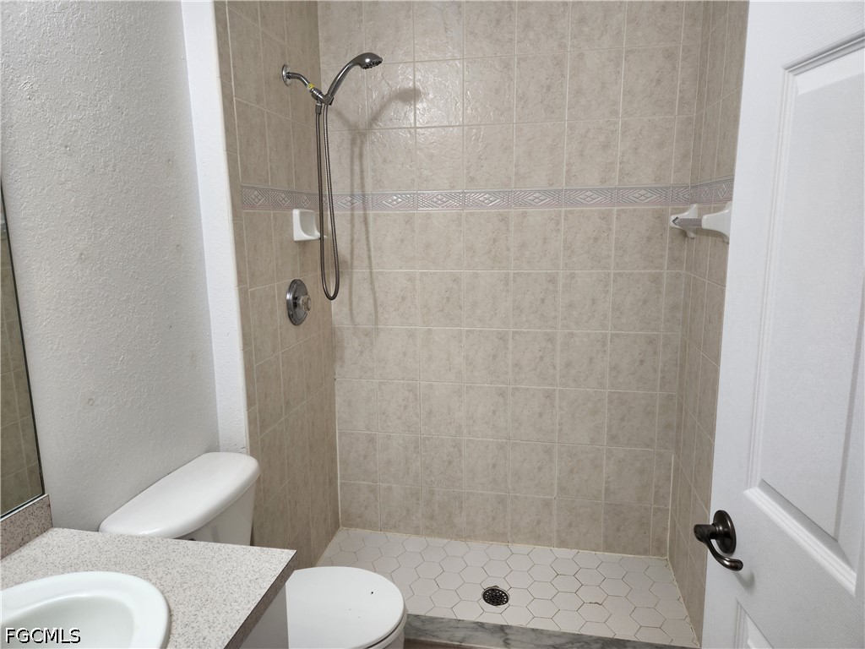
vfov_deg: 58.9
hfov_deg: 73.9
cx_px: 432
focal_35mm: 23
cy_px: 324
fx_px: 575
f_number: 1.8
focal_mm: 5.4
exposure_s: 1/120
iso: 64
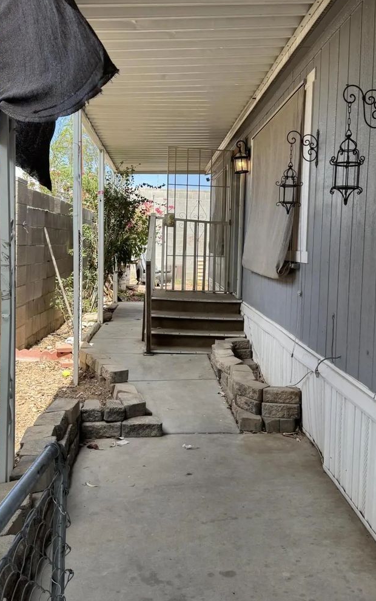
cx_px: 215
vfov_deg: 55.3
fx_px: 574
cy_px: 282
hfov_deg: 36.2
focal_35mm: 35
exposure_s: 1/747
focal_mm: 6.76
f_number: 1.78
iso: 80
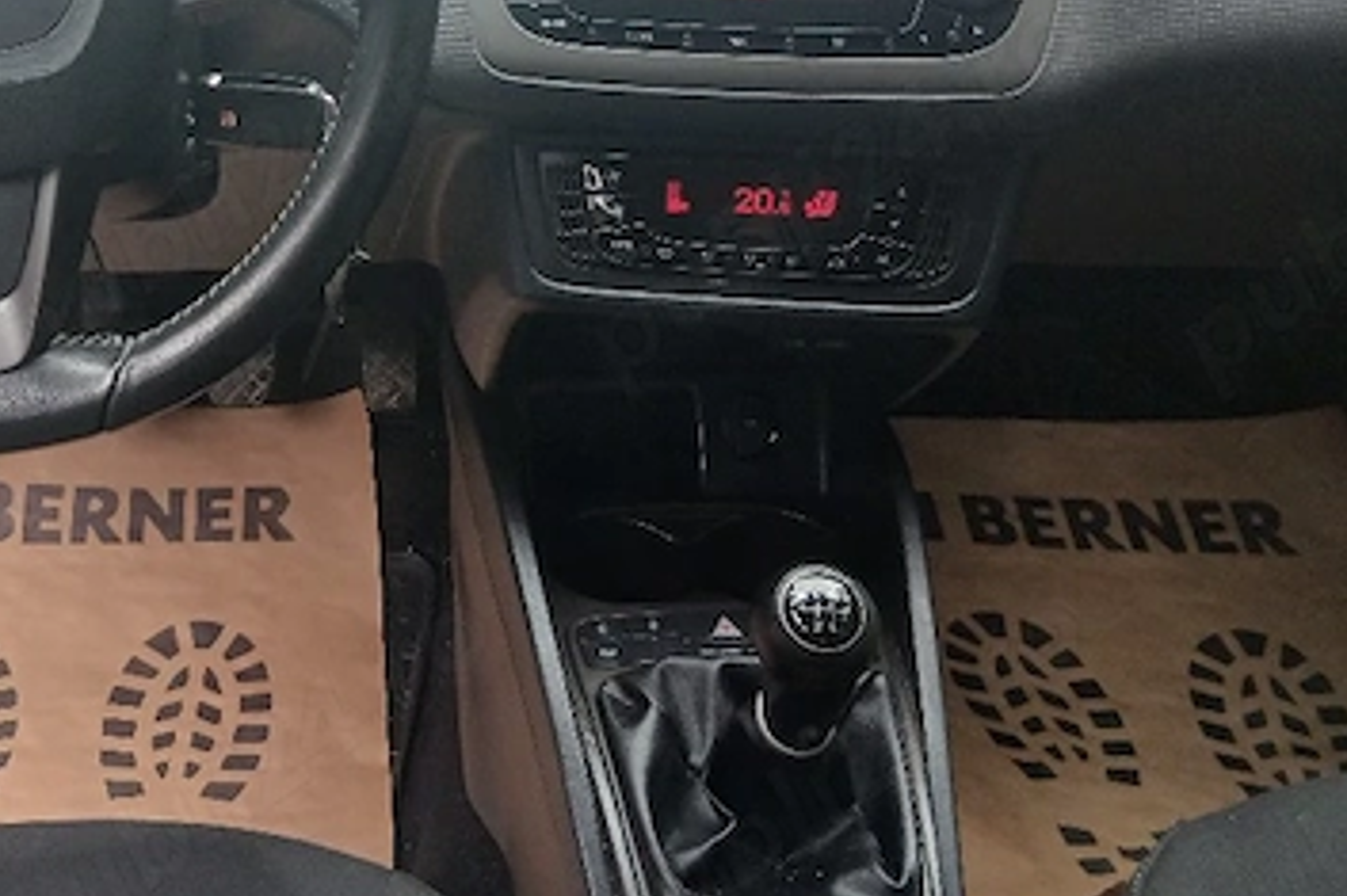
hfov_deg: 41.9
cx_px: 393
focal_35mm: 46
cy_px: 210
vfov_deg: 28.7
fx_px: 1720
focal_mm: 3.98
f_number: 1.8
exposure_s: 1/50.3
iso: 125
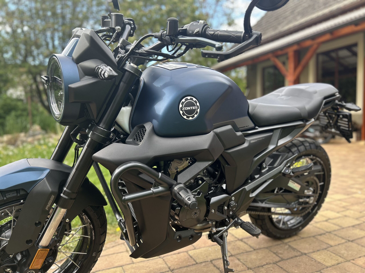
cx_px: 182
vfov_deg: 53.1
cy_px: 136
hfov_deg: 67.3
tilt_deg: -4.2
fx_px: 274
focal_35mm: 26
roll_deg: +1.8
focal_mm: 5.7
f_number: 1.5
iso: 40
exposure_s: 1/270
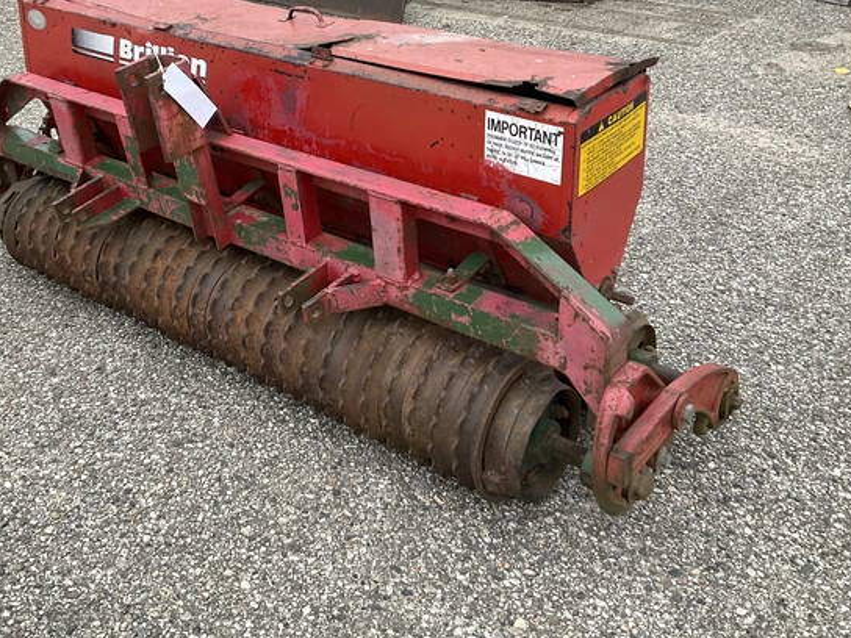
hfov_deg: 46.7
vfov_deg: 35.7
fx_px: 983
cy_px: 228
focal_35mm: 40
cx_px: 383
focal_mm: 3
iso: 64
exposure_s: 1/122
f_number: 1.8
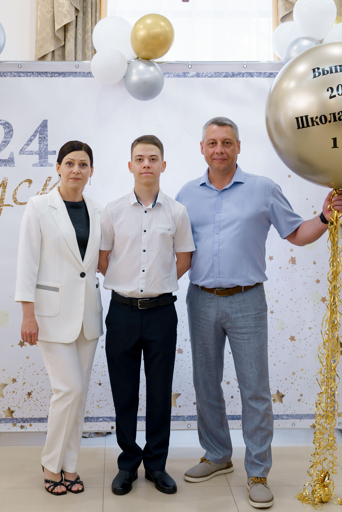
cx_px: 131
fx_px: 776
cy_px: 257
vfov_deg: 36.6
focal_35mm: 54
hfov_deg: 24.8
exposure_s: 1/125
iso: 800
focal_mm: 35
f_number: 2.8
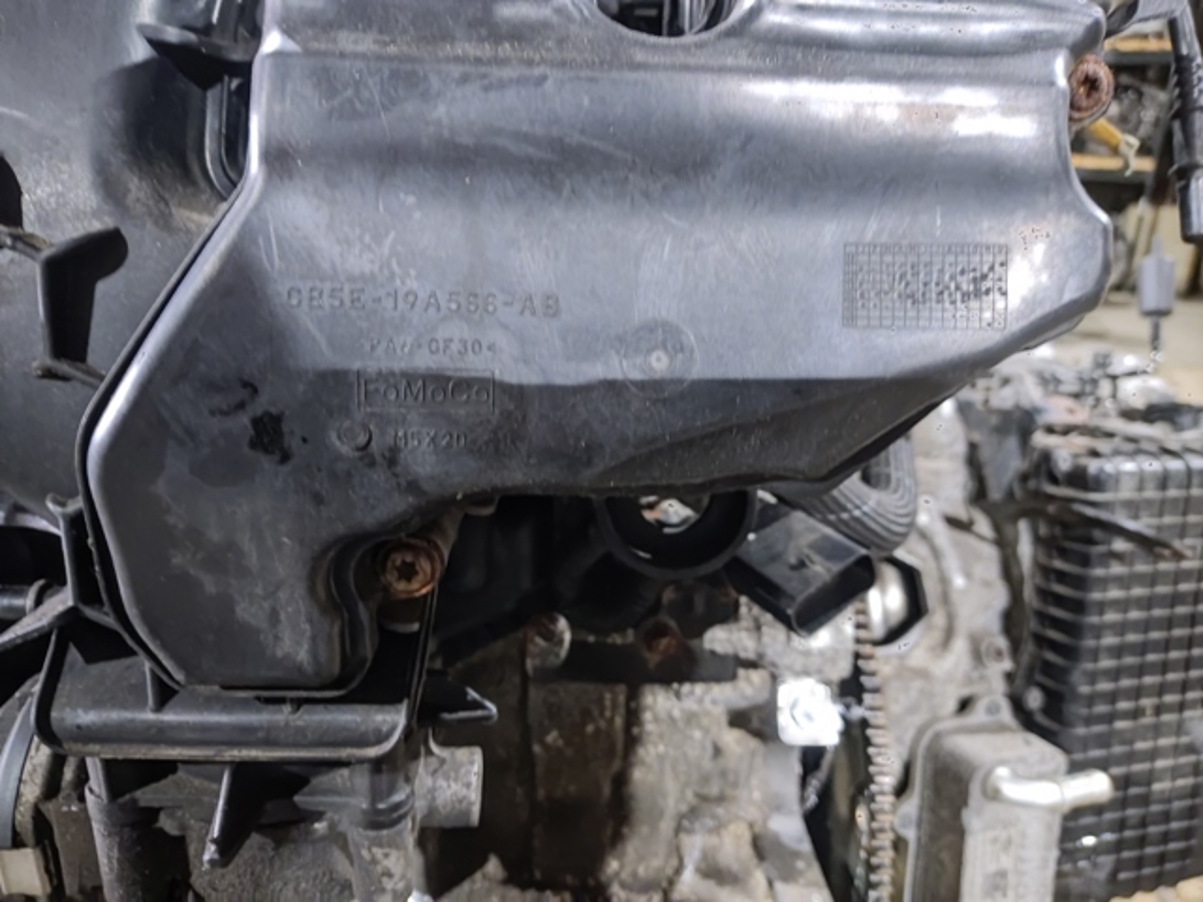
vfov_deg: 54.9
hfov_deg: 69.4
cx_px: 602
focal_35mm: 25
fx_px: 869
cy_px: 451
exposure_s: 1/7
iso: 3557
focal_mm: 4.71
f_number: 1.79
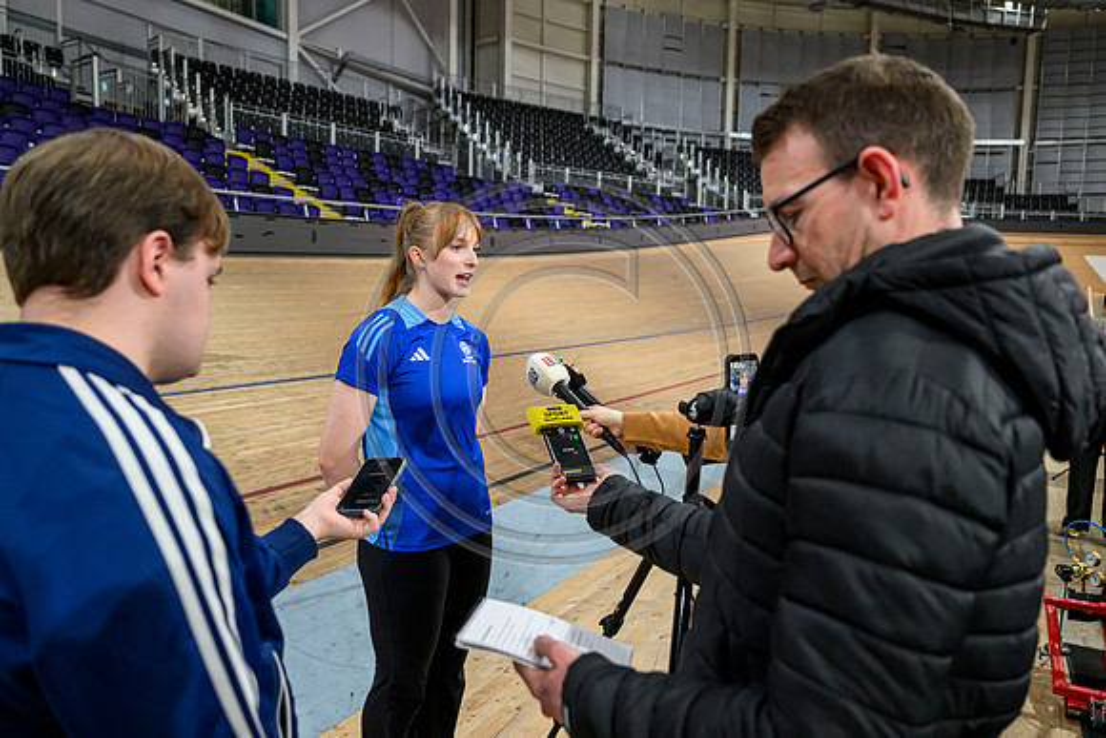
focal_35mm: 26
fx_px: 799
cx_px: 553
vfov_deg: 49.6
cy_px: 369
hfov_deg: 69.4
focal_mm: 26
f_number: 3.5
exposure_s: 1/250
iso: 4000
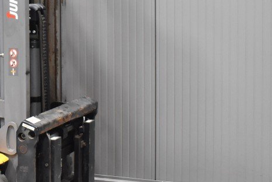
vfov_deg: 14.2
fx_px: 728
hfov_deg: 20.0
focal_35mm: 96
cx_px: -46
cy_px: 42
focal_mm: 25
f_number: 5
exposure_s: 1/30
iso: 1600
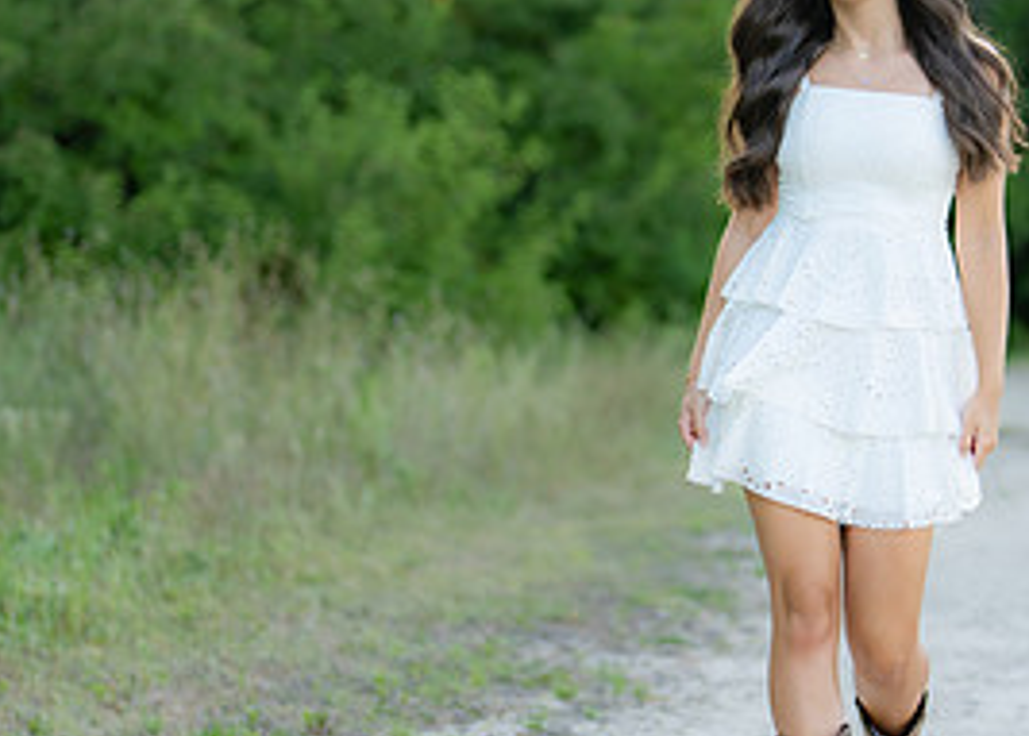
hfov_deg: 13.9
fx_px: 4210
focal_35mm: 144
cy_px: 237
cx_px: 774
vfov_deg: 10.0
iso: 100
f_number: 1.2
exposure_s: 1/1000
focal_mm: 50
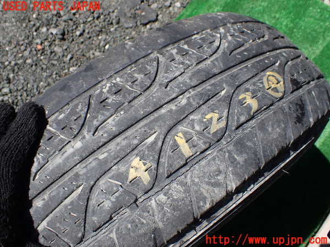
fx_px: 286
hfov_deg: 60.0
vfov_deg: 46.8
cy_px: 124
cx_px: 165
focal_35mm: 30
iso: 100
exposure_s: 1/1000
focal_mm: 5.4
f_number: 3.2
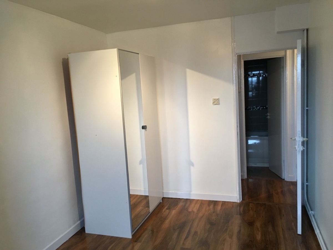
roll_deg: +3.5
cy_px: 125
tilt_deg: -6.2
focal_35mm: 29
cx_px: 166
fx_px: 279
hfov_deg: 61.7
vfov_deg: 48.2
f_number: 2.2
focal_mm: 4.15
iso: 160
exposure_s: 1/33
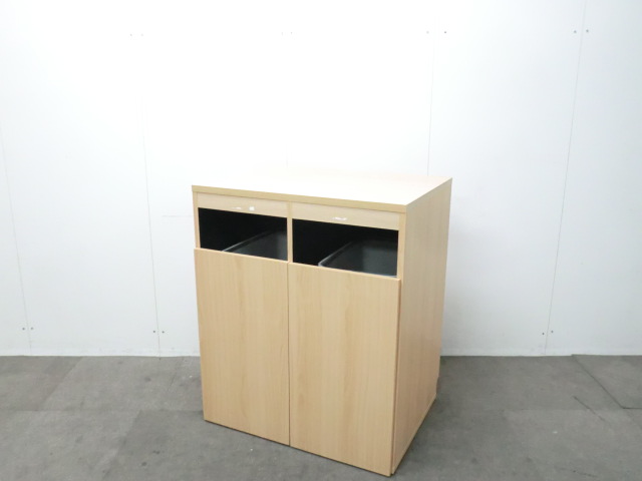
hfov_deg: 56.8
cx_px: 321
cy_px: 240
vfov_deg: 44.2
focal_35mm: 32
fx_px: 593
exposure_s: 1/40
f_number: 3.5
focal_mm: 5.8
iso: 800
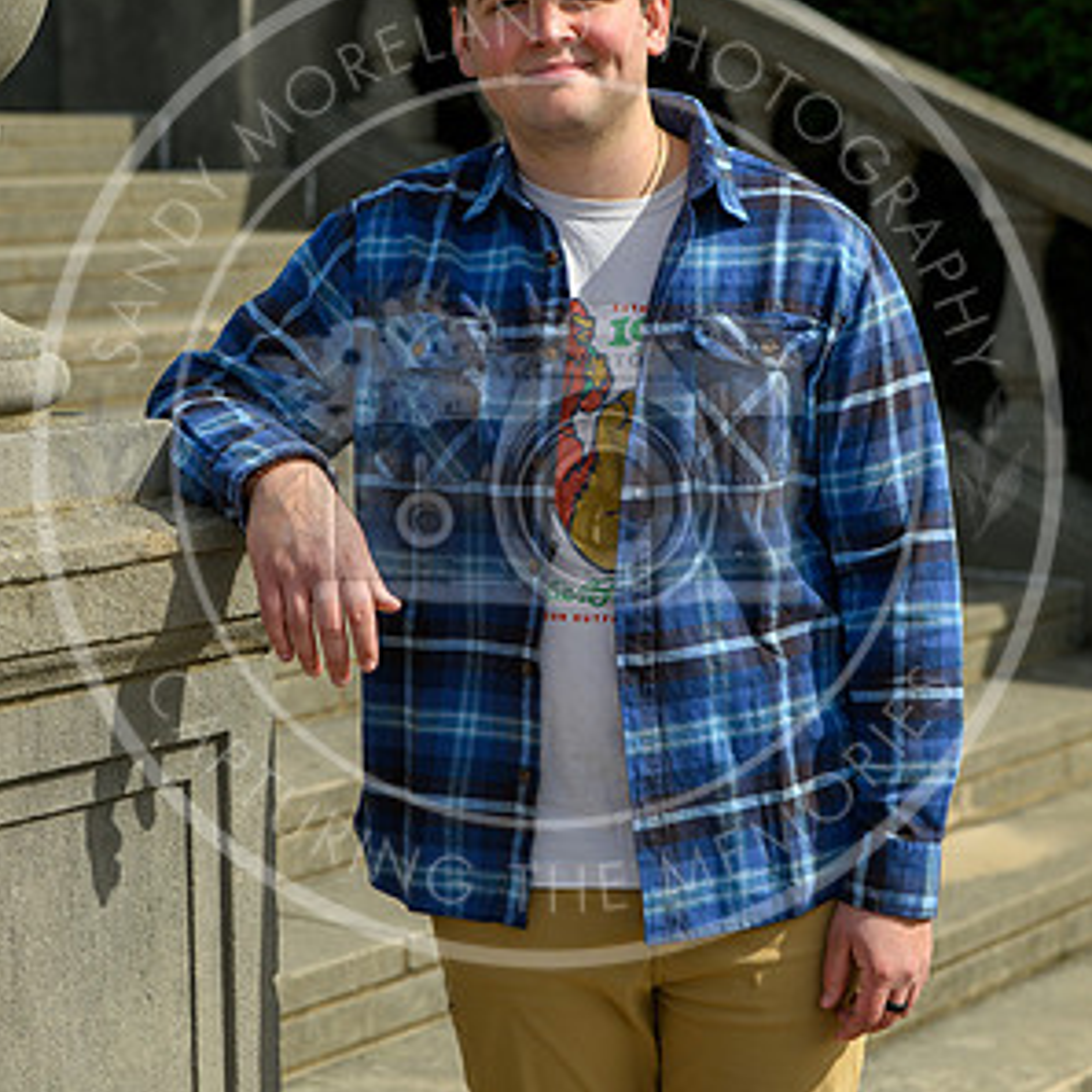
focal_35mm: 90
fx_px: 3212
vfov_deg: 19.3
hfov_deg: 19.3
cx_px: 548
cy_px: 452
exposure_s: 1/1600
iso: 100
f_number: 4
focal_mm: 70
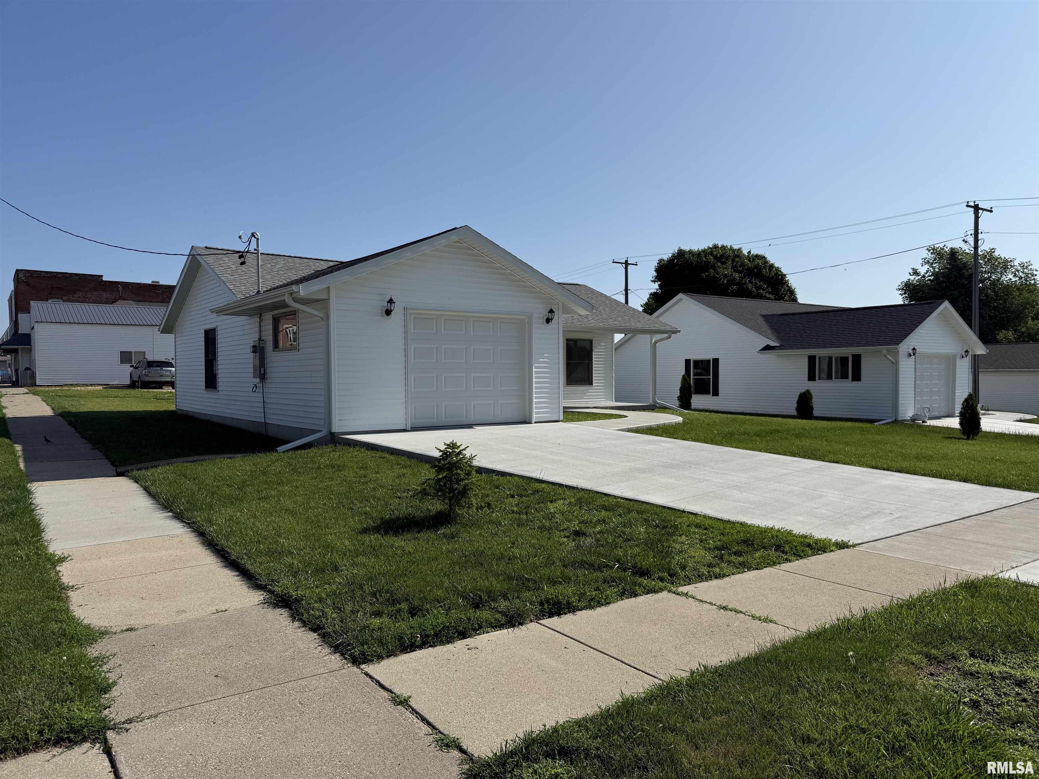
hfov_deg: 71.6
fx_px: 720
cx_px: 520
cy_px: 390
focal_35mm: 24
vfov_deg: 56.8
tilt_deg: -1.3
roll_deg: +0.2
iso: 80
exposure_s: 1/8130
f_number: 1.78
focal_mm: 6.76
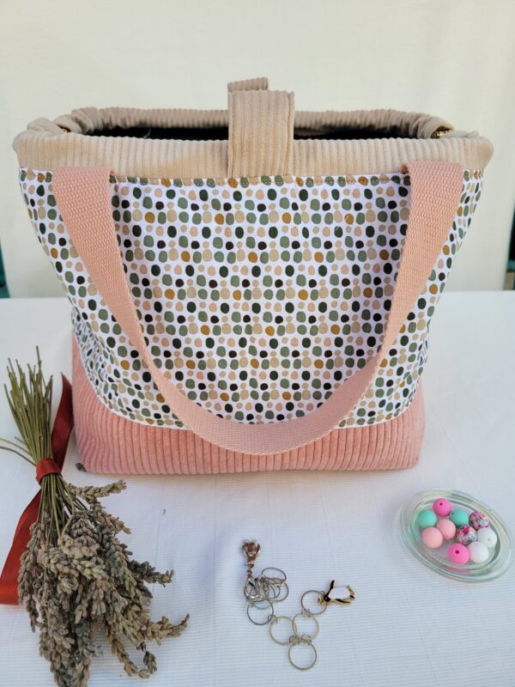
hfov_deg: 53.1
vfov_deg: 67.3
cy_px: 344
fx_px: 516
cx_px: 258
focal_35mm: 26
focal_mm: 5.4
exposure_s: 1/756
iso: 40
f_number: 1.8
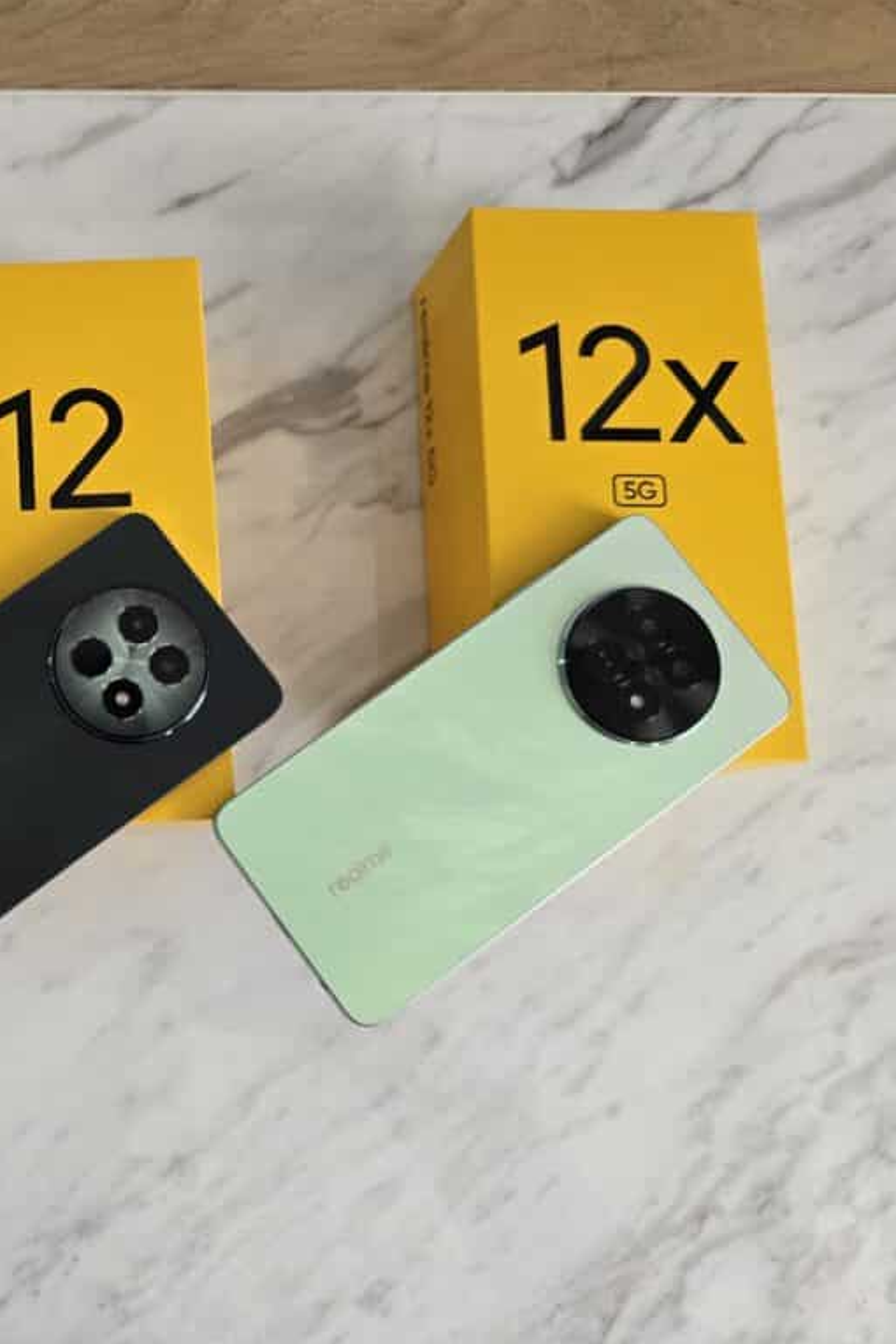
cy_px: 671
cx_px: 40
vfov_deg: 58.7
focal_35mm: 32
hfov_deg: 37.5
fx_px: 1195
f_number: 1.7
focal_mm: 6.3
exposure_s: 1/120
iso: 400
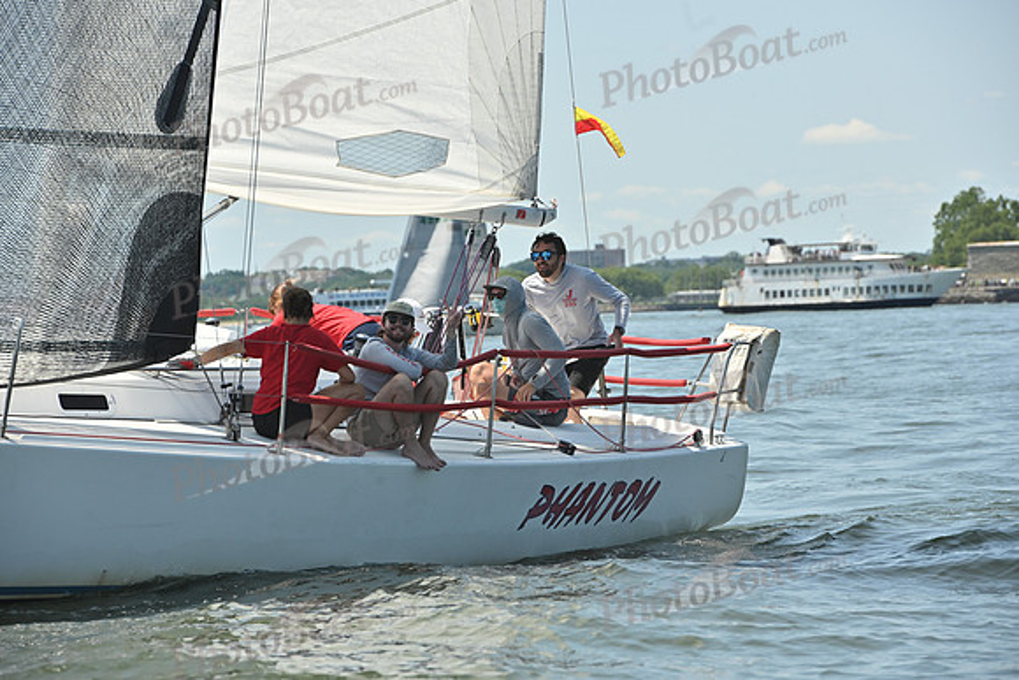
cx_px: 510
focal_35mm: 200
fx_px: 5662
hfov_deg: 10.3
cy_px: 340
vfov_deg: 6.9
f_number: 9
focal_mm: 200
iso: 320
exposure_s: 1/1000
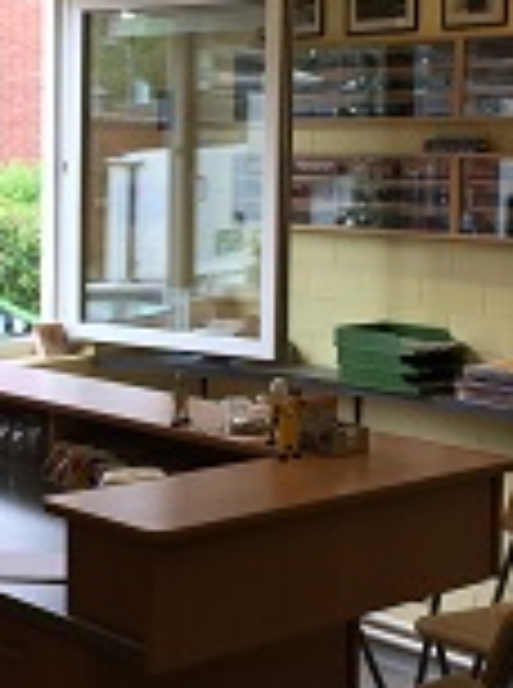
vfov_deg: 25.6
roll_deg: +1.5
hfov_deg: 19.2
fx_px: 1508
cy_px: 243
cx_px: 144
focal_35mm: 76
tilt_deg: -4.5
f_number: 2.2
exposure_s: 1/100
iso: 50
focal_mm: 4.15
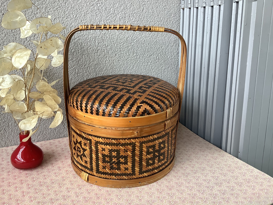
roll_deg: +0.7
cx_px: 136
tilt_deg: -16.7
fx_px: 244
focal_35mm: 31
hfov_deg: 58.4
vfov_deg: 45.4
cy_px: 102
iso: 80
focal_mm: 3.3
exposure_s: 1/120
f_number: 2.4
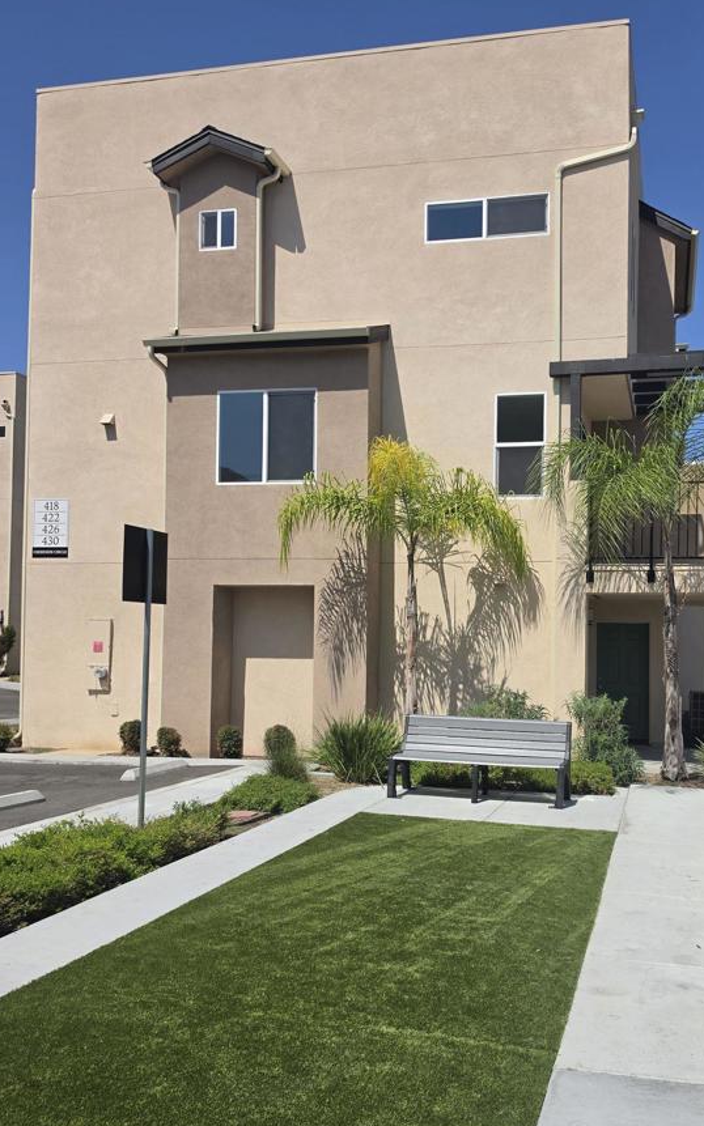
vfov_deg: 64.5
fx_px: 890
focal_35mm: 29
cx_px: 482
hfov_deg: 42.4
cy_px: 615
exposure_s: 1/7939
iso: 50
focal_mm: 6.5
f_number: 1.4
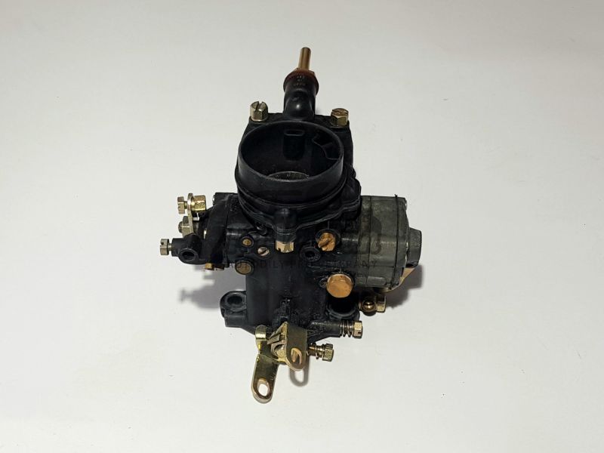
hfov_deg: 67.3
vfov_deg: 53.1
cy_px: 226
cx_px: 302
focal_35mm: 26
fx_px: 454
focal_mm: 4.2
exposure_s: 1/106
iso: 40
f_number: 1.7
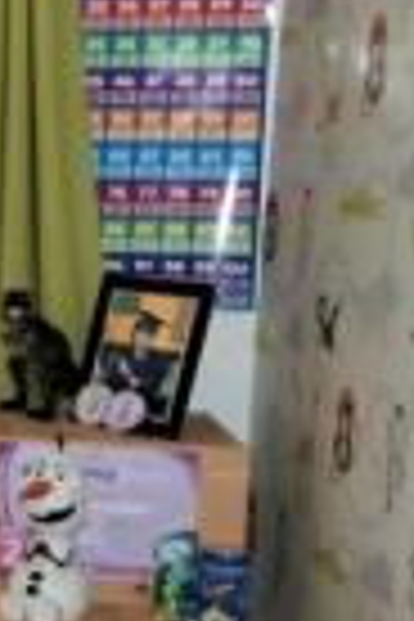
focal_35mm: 88
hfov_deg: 12.6
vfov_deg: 23.1
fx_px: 1518
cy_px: 344
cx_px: -533
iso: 80
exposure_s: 1/50
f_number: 2.8
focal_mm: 3.6
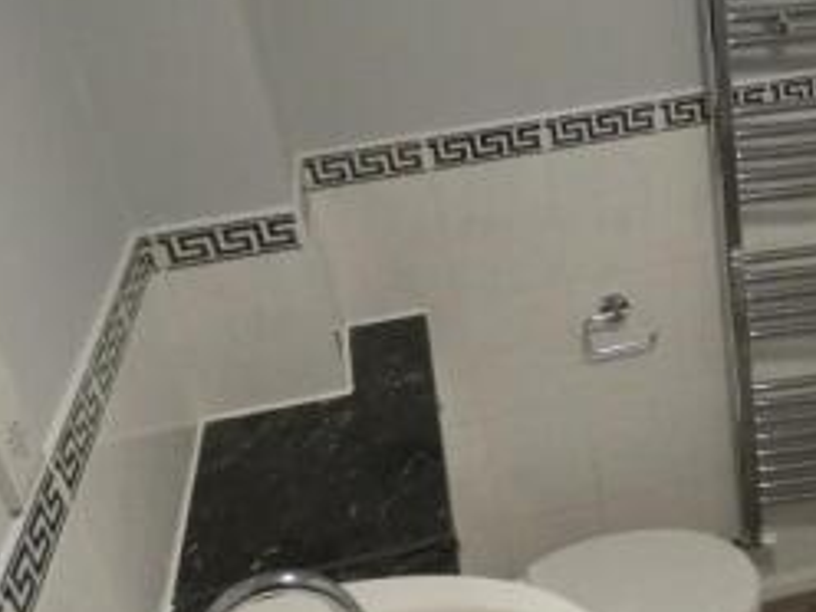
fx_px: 1108
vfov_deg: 30.8
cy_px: 377
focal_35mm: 47
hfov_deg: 38.5
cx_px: 683
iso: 400
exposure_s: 1/60
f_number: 2.8
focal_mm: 3.6
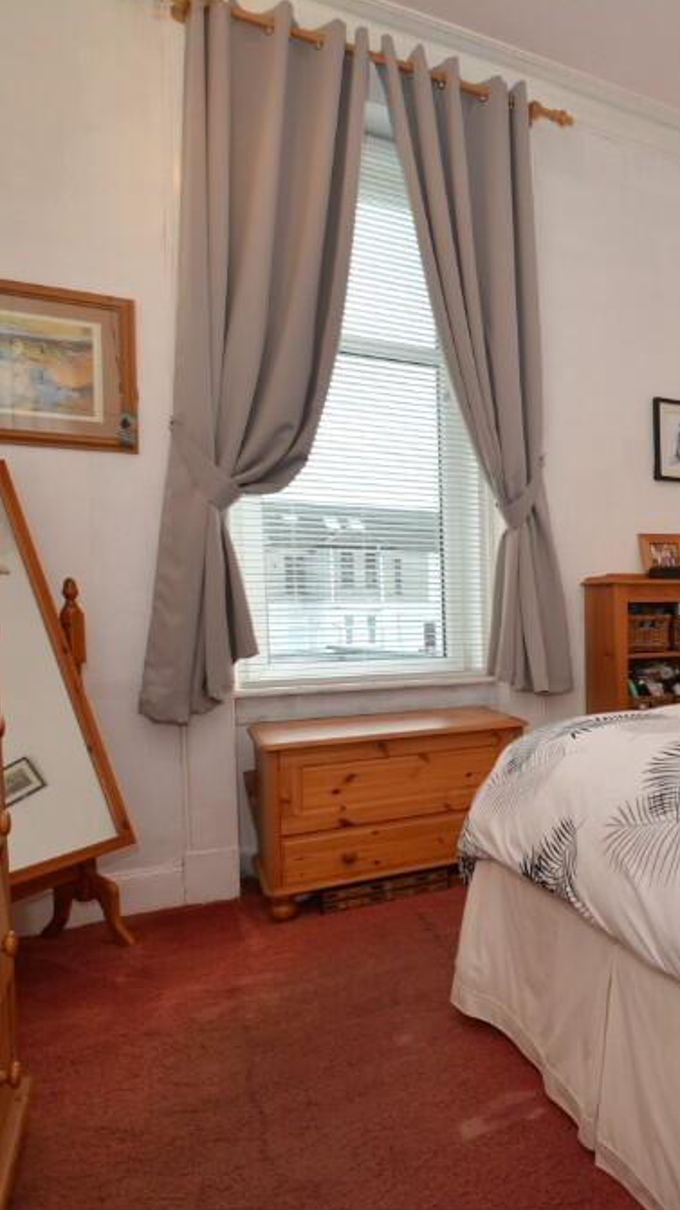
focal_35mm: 24
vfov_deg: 76.3
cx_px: 693
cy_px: 610
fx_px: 770
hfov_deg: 41.0
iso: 100
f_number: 5.6
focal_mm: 10
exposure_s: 1/15
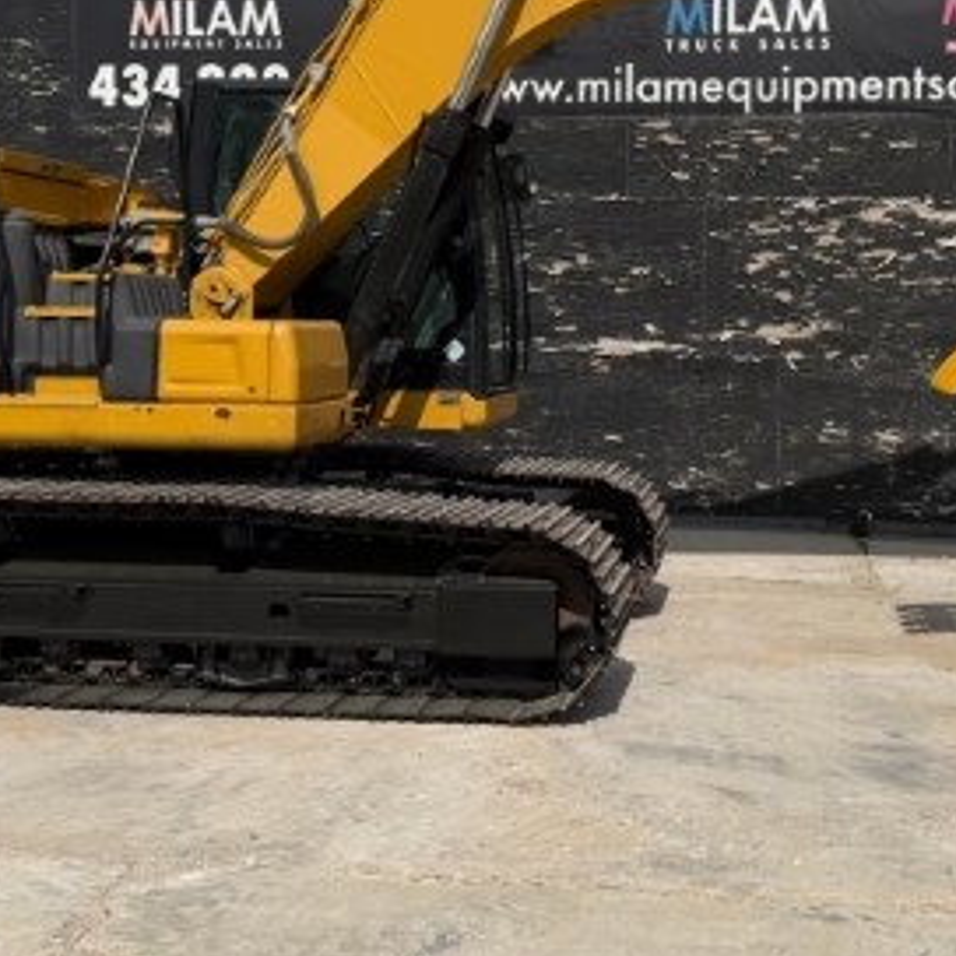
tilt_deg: +4.6
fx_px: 1562
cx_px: 573
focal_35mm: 50
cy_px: 246
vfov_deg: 33.4
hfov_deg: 33.9
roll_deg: +1.8
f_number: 1.78
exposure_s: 1/9091
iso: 80
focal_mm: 6.76
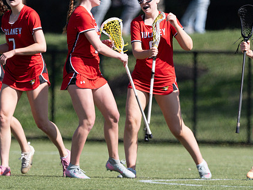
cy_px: 9
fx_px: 6536
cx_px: 128
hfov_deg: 2.2
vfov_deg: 1.7
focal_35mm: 894
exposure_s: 1/4000
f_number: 4
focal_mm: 400
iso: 560
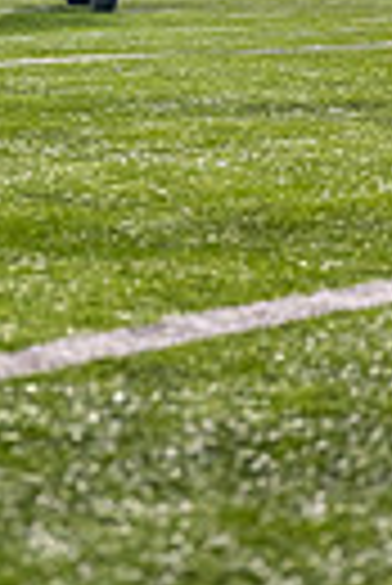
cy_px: -184
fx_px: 2362
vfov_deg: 13.6
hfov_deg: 9.5
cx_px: 59
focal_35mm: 145
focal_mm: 42
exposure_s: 1/500
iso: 1250
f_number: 3.2
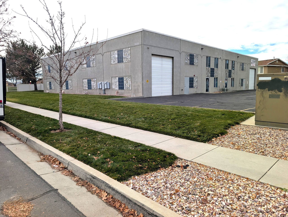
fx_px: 200
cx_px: 144
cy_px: 108
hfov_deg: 71.5
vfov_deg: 56.9
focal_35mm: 24
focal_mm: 6.9
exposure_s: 1/2740
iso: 20
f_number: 1.68
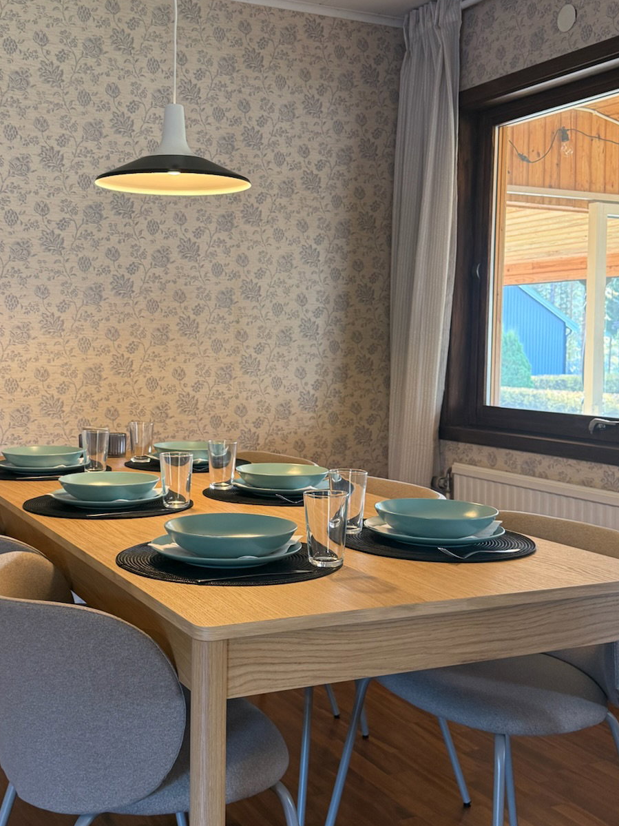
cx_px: 220
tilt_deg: -2.4
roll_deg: -1.3
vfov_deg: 45.7
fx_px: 978
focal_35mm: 41
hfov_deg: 34.9
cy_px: 378
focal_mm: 6.76
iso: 200
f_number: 1.78
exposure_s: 1/68
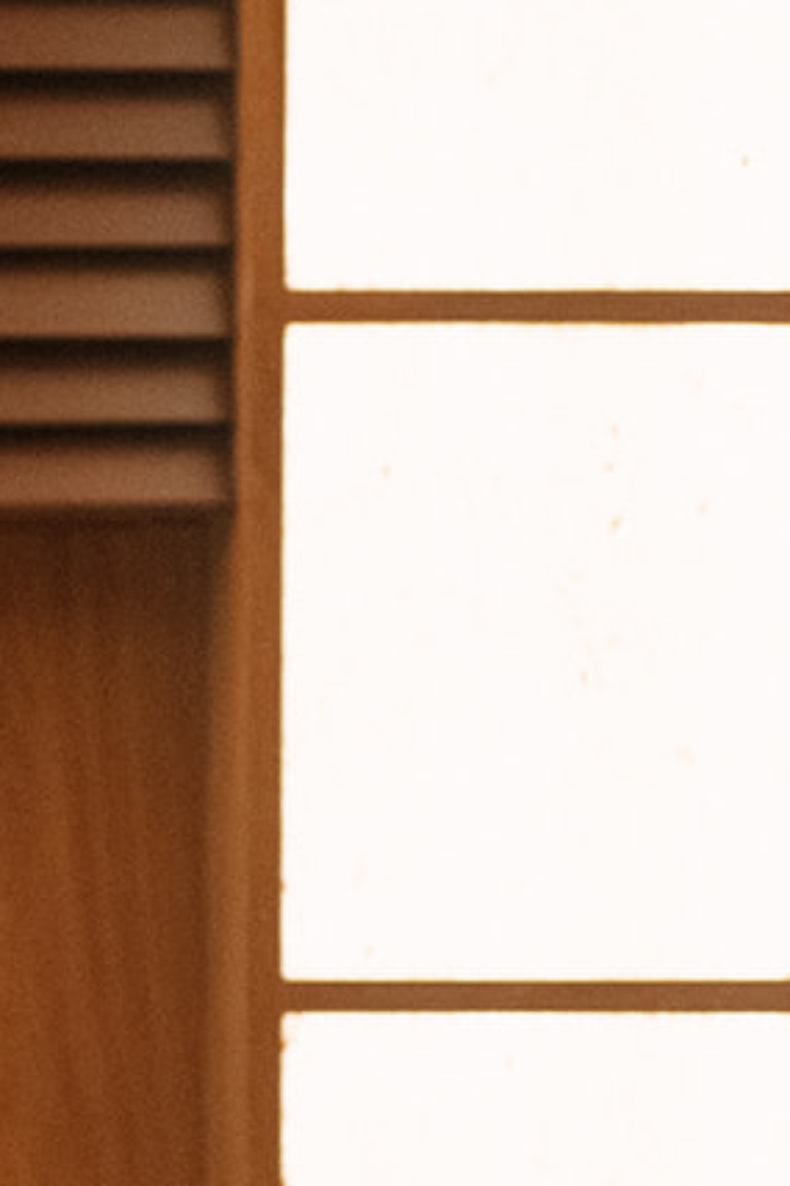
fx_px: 6160
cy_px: 698
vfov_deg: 11.0
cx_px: -525
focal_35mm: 187
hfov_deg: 7.2
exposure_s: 1/100
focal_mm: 50
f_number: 1.8
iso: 1600
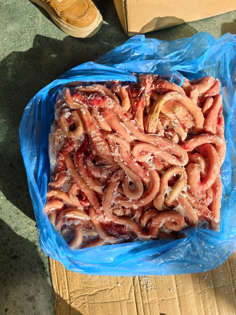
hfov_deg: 51.3
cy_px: 158
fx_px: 245
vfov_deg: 65.3
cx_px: 118
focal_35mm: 27
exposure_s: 1/717
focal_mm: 6.35
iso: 50
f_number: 2
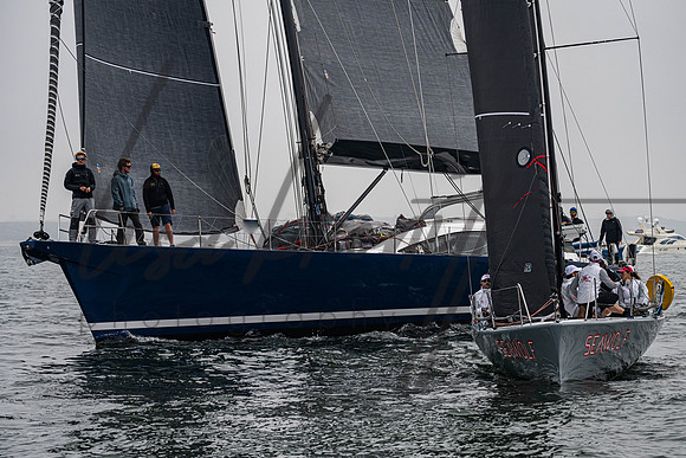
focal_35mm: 149
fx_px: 2842
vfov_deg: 9.2
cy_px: 257
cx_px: 362
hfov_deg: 13.8
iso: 400
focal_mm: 130
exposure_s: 1/5000
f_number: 5.6
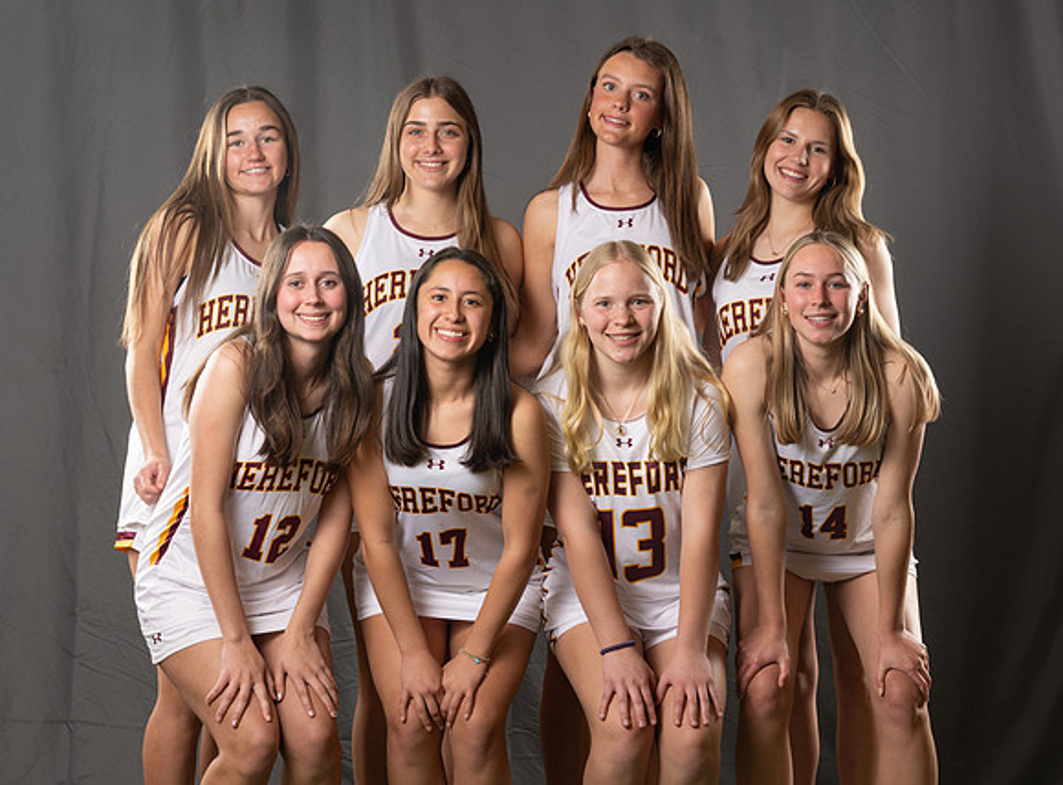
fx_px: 3363
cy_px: 412
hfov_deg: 18.0
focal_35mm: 110
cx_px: 588
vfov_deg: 13.3
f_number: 5.6
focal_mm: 91
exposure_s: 1/160
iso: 125
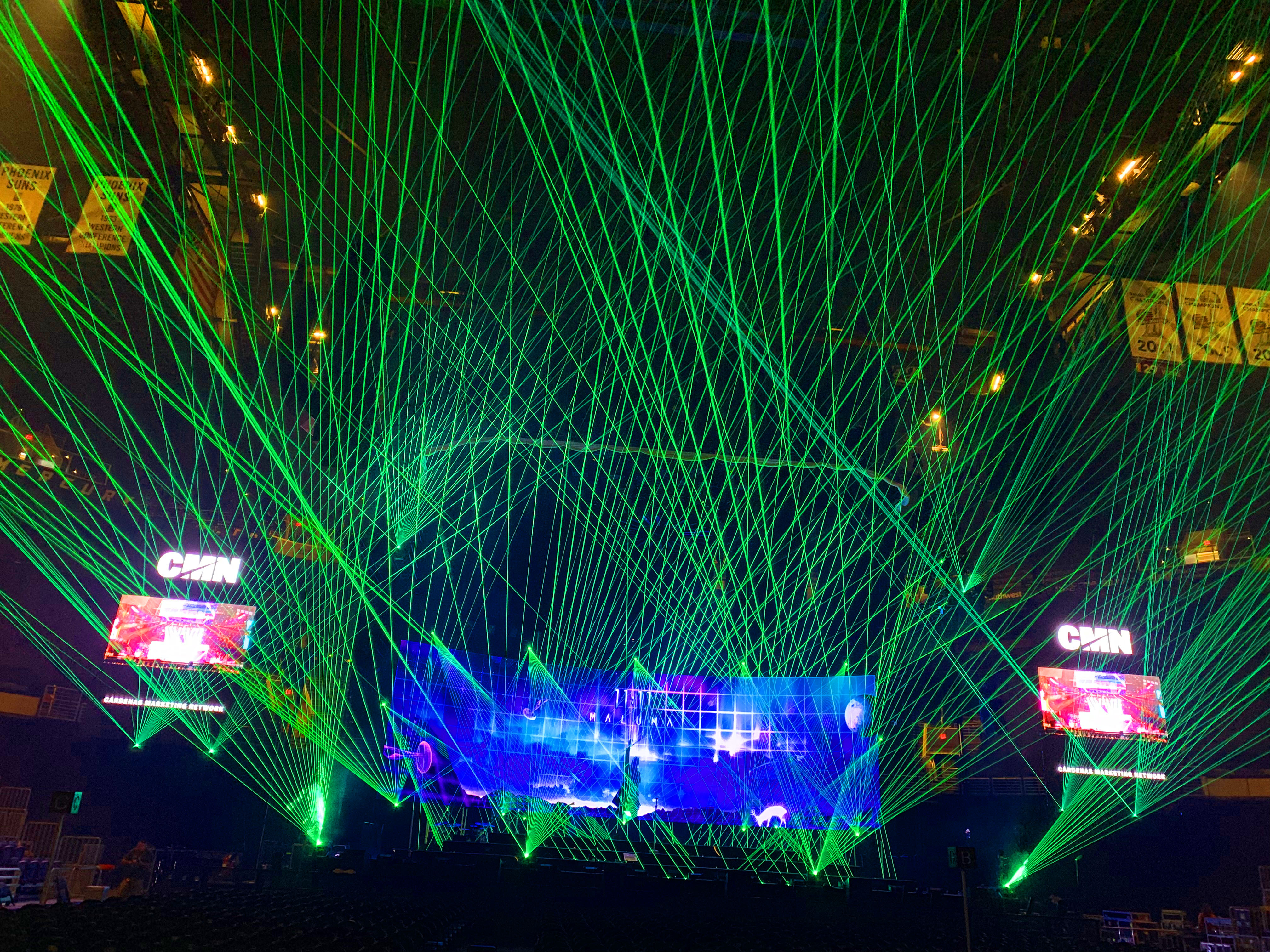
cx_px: 635
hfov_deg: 67.3
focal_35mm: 26
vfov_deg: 53.1
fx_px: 954
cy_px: 476
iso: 400
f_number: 1.8
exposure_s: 1/30
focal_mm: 4.25
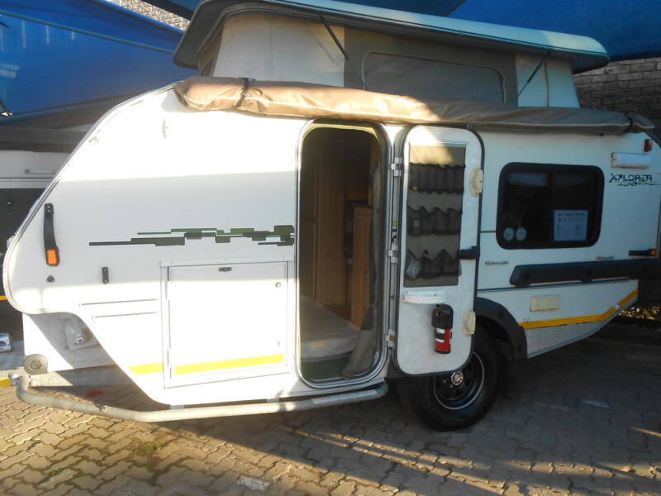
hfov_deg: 67.3
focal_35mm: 26
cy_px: 248
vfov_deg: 53.1
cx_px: 330
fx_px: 496
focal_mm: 4.6
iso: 160
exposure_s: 1/250
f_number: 3.5
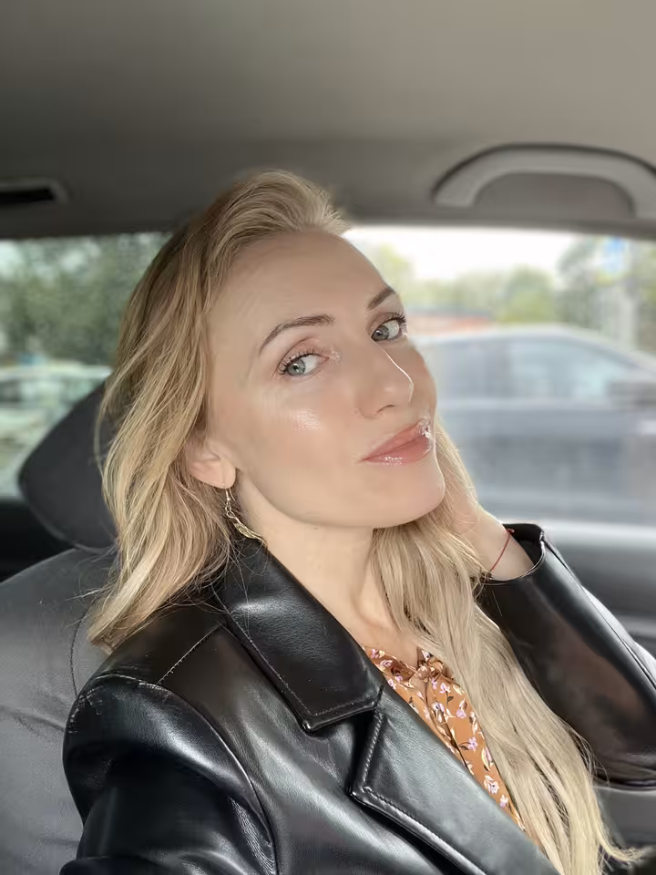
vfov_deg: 60.0
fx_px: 758
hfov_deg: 46.8
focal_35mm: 30
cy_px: 438
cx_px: 328
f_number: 2.2
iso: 100
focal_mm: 2.71
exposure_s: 1/67
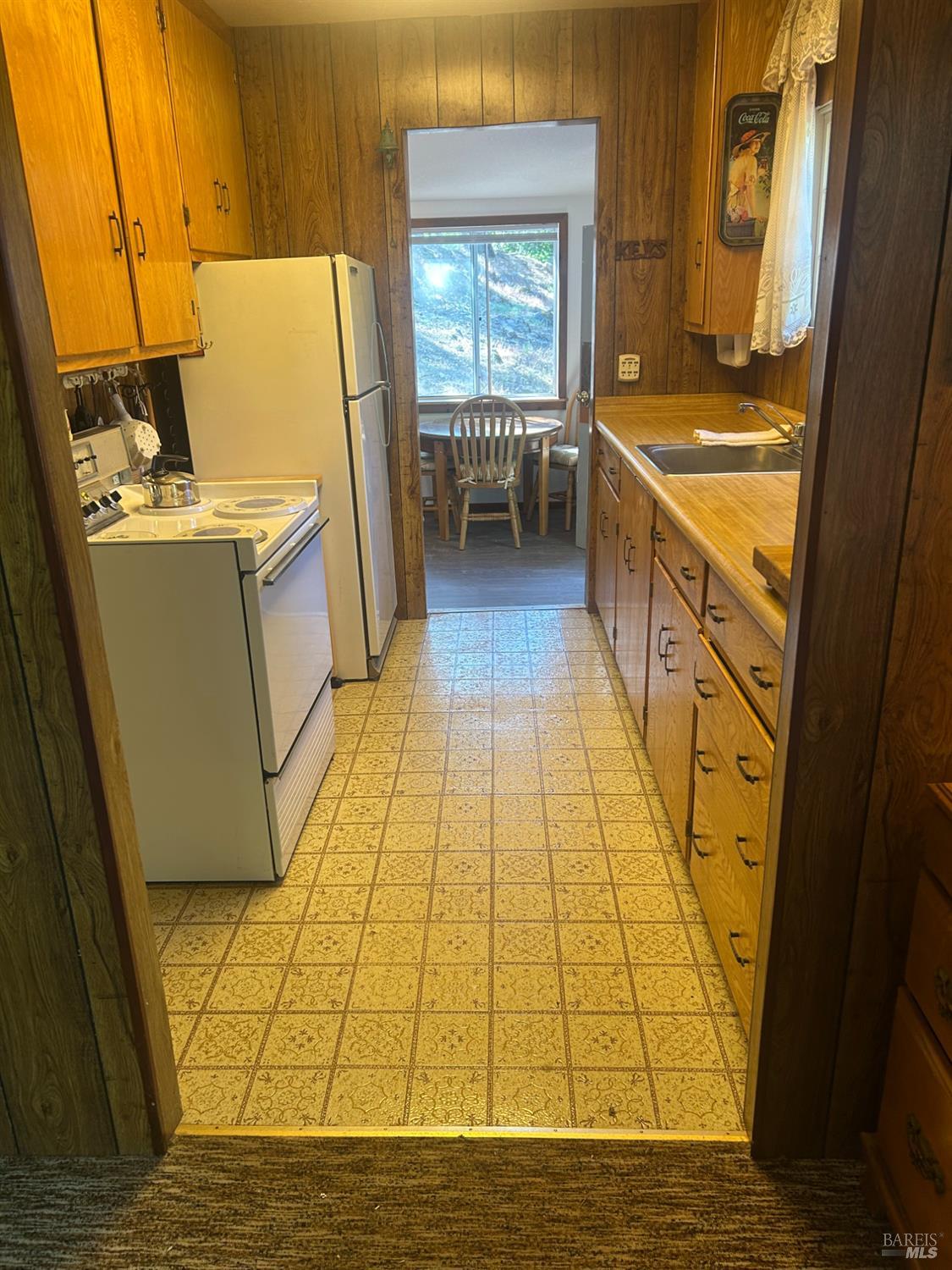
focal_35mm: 26
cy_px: 635
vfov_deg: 67.3
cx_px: 476
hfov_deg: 53.1
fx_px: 953
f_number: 1.5
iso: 100
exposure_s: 1/60
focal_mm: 5.7
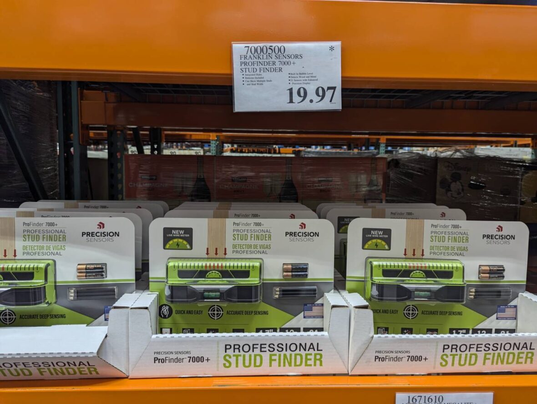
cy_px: 202
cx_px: 268
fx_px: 373
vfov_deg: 56.9
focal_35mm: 24
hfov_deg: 71.5
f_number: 1.85
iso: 181
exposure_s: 1/149
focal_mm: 6.81
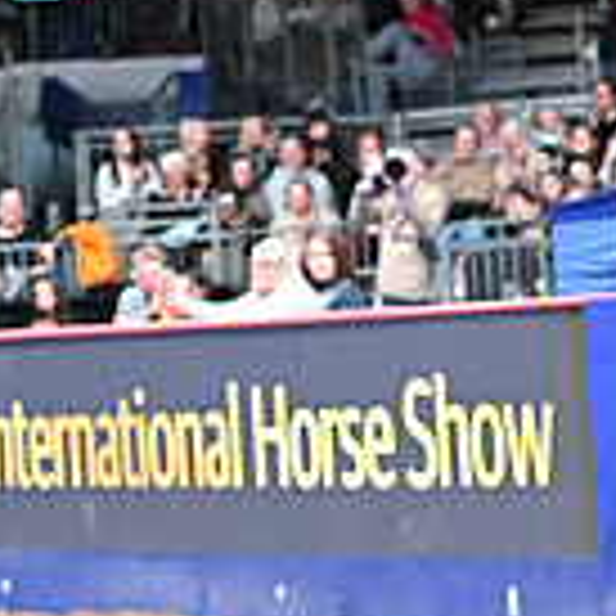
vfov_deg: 6.2
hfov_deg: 6.1
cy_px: 119
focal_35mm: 281
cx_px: 1039
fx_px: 5657
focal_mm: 78
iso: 6400
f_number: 3.5
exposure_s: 1/800
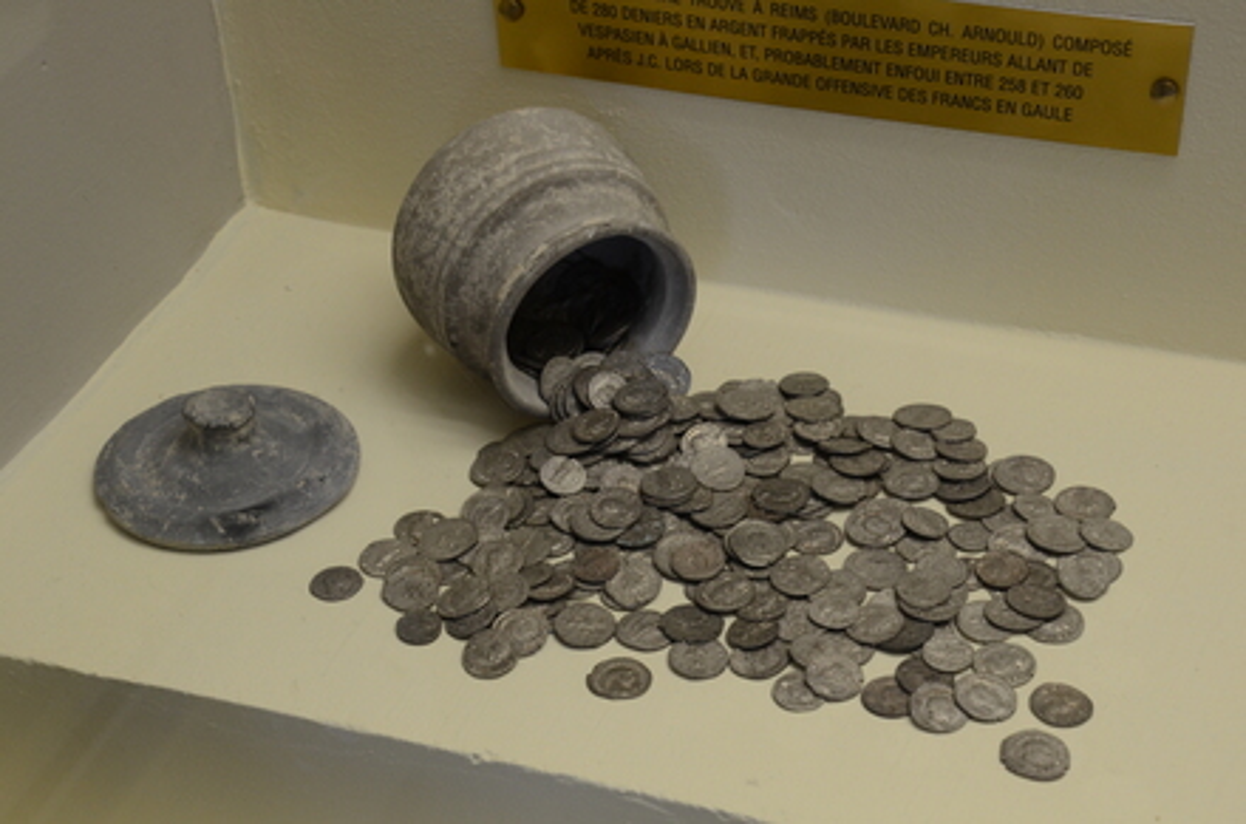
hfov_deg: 30.6
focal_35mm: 66
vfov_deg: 20.5
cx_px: 623
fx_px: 2279
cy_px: 412
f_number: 5.6
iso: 1000
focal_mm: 44
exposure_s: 1/125
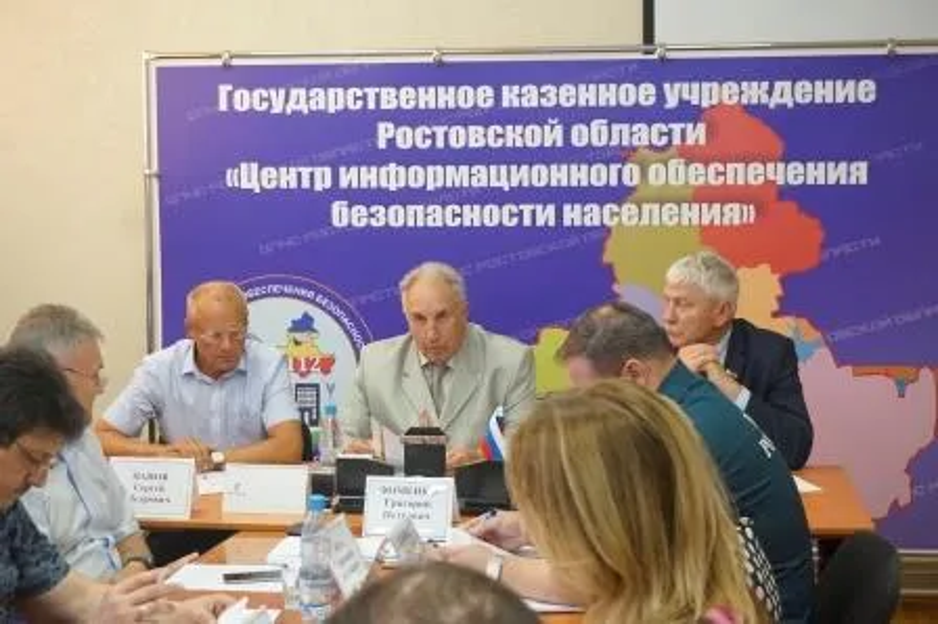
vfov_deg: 21.5
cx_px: 469
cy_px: 312
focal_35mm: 63
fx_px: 1640
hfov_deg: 31.9
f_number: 5.6
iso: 3200
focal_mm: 42
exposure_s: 1/80
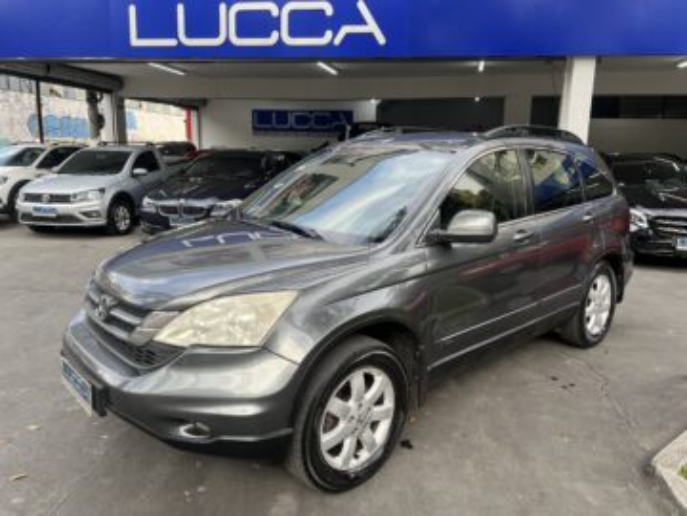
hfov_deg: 67.3
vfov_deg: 53.1
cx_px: 344
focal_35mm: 26
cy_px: 258
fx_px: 516
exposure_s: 1/259
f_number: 1.5
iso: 40
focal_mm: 5.7
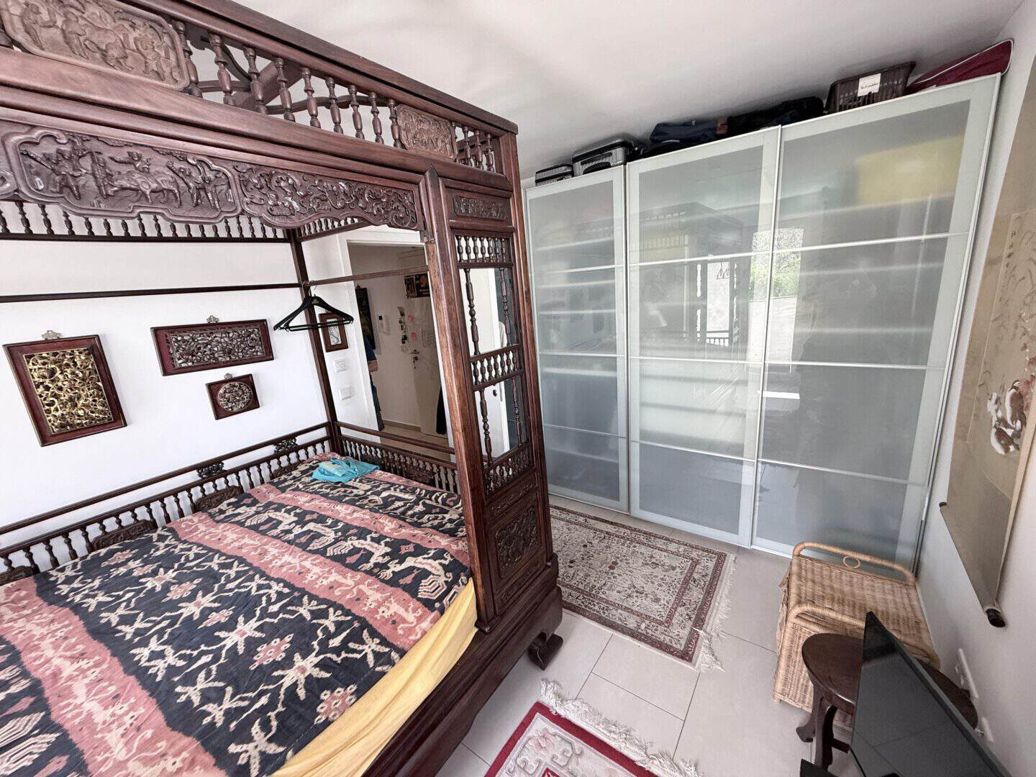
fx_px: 419
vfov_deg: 85.7
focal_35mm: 14
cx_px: 518
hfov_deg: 102.1
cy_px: 388
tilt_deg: -13.6
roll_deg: +5.0
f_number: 2.2
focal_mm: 2.22
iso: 200
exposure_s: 1/99
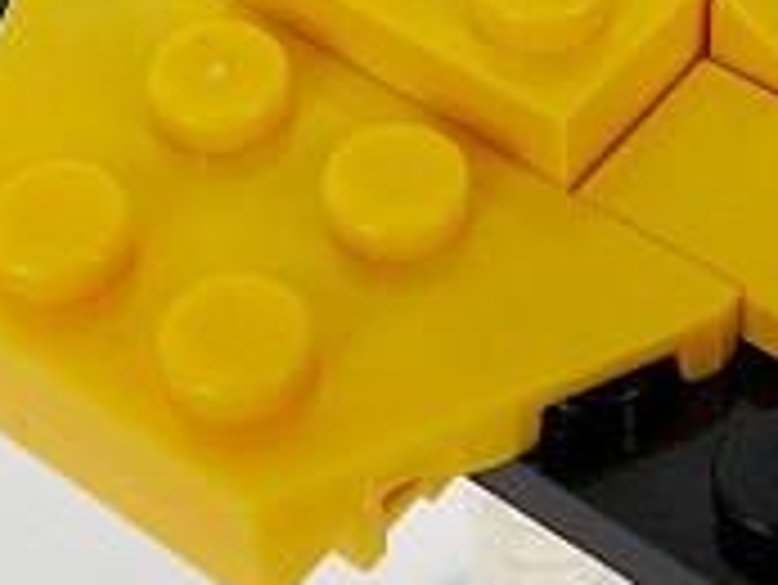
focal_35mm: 125
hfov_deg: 15.6
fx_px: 2811
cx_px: 639
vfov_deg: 11.7
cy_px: -45
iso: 100
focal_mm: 4.8
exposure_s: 1/200
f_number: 4
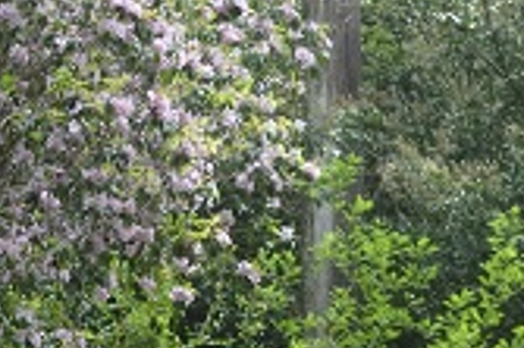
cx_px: 132
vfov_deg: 3.7
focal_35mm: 368
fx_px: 5351
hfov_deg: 5.6
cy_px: 110
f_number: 5.7
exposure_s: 1/160
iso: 320
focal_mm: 30.2
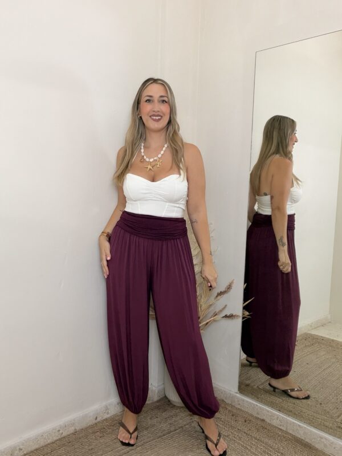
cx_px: 171
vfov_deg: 60.0
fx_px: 395
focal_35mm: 30
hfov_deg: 46.8
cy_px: 228
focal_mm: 2.71
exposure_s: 1/60
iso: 125
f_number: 1.9
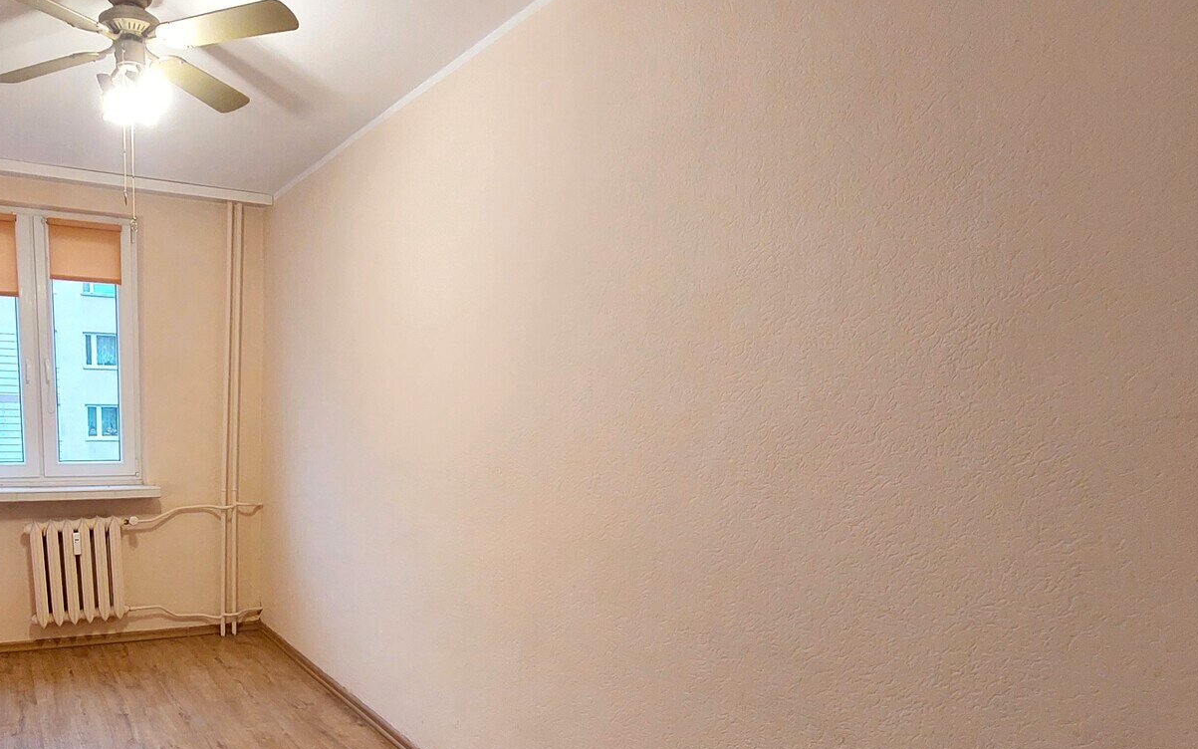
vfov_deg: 52.8
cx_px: 295
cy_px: 555
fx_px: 718
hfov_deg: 73.8
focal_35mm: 22
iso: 320
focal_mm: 1.74
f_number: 2.2
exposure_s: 1/33
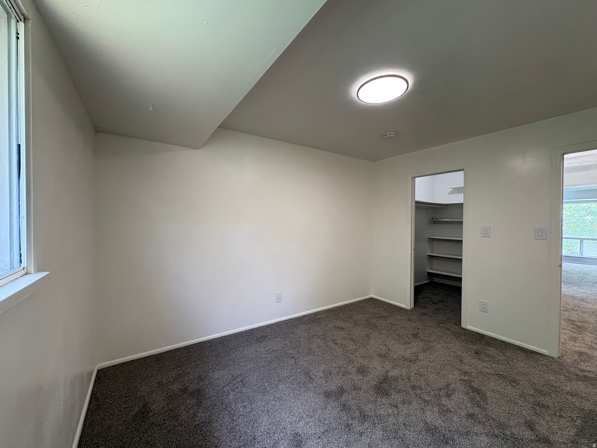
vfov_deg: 85.7
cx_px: 298
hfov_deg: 102.1
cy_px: 224
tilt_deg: -0.1
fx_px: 241
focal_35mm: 14
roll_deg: +0.2
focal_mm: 2.22
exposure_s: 1/120
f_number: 2.2
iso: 160
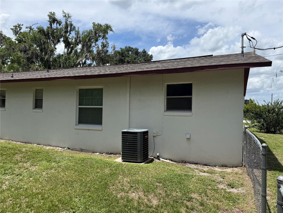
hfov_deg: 71.6
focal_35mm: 24
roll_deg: -1.4
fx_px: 196
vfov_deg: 56.8
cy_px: 106
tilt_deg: +0.5
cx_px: 142
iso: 80
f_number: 1.78
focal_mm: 6.76
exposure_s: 1/4673
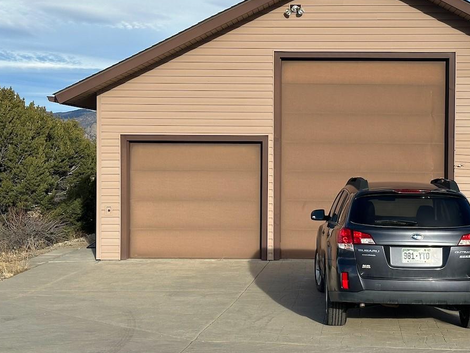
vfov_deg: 21.3
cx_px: 315
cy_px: 155
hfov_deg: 28.0
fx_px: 937
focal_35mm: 69
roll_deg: -0.3
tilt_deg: -0.2
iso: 64
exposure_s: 1/2890
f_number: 1.78
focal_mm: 6.86
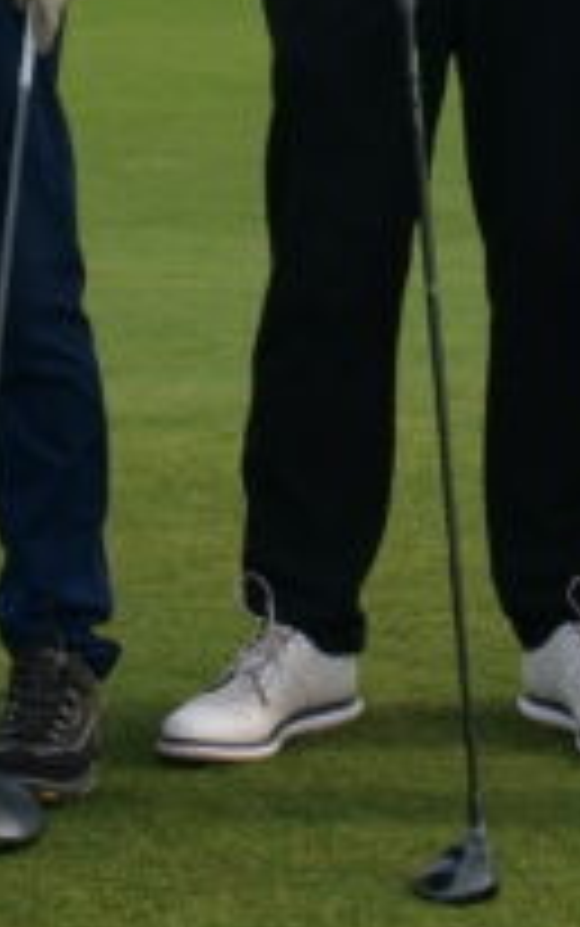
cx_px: 414
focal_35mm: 158
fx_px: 3990
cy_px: -756
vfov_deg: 12.1
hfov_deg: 8.3
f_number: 8
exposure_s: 1/400
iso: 200
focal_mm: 15
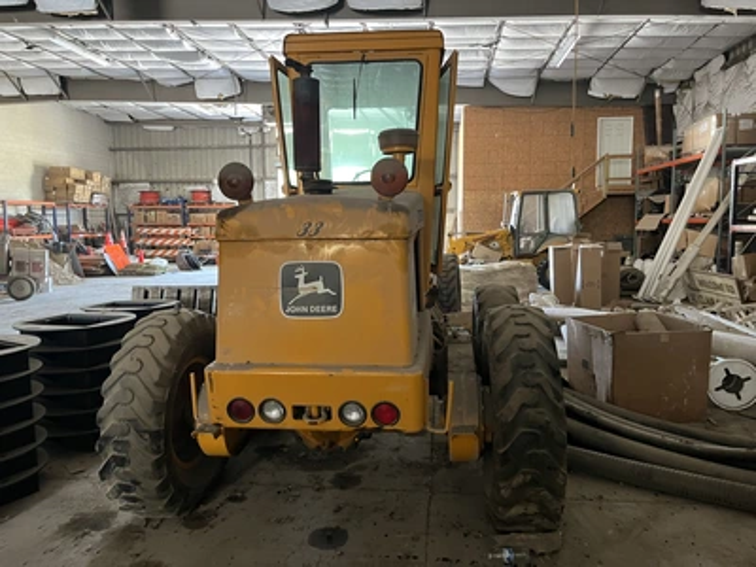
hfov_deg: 67.3
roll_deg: +2.0
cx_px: 378
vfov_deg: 53.1
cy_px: 284
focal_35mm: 26
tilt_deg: -4.0
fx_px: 568
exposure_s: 1/46
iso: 500
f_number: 1.6
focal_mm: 5.1
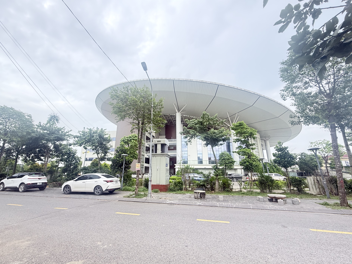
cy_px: 131
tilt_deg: +17.1
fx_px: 153
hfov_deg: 98.1
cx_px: 167
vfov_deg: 81.7
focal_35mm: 15
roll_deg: -0.4
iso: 64
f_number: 2.2
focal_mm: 2.22
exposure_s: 1/198
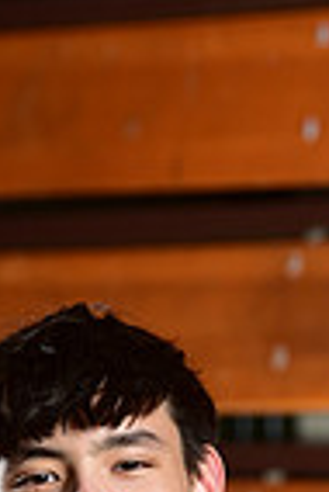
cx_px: 78
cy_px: 832
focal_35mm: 694
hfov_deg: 2.0
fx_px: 9490
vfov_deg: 3.0
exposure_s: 1/250
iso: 320
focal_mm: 170
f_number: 5
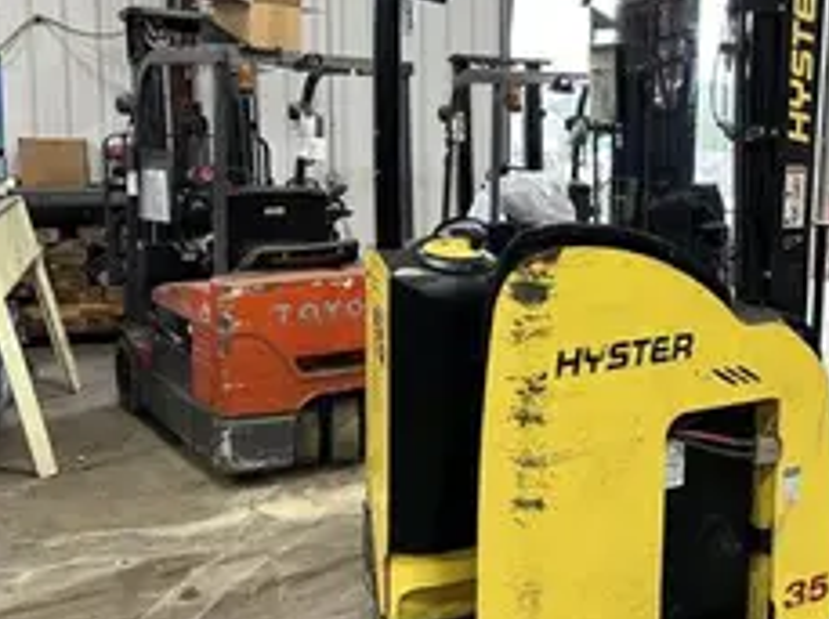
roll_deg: -1.8
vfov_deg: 34.2
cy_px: 275
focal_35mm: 42
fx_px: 1004
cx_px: 644
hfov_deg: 43.1
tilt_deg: -7.3
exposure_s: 1/100
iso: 250
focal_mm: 6.86
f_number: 1.78
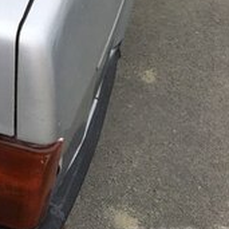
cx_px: -205
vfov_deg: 16.5
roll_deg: -2.6
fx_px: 741
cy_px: -73
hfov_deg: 14.9
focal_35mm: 99
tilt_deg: -24.3
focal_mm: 4.15
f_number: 2.2
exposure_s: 1/836
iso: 25
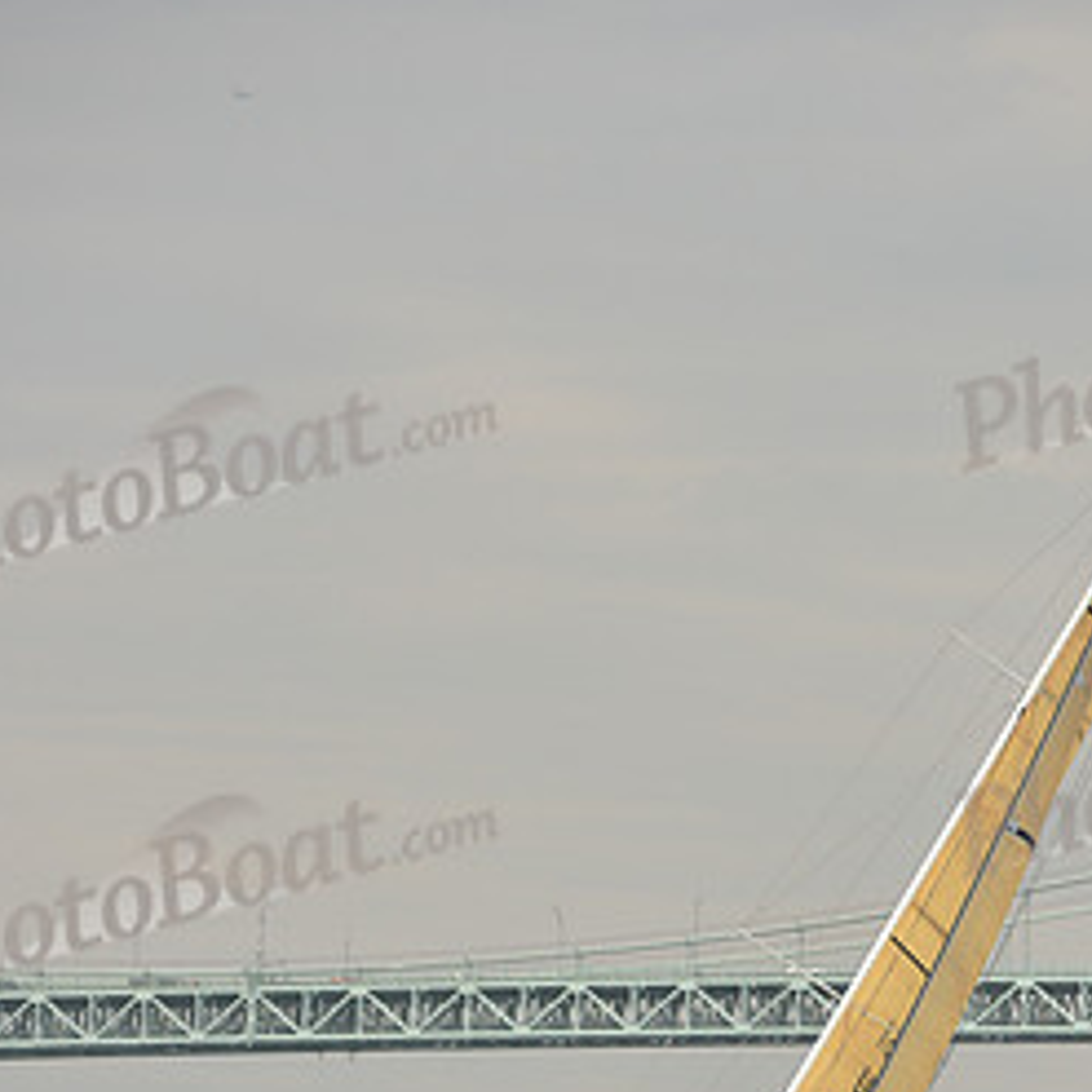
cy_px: 1057
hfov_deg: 5.0
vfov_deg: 5.0
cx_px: 727
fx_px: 12456
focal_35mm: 349
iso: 250
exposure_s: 1/640
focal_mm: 175
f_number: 5.6
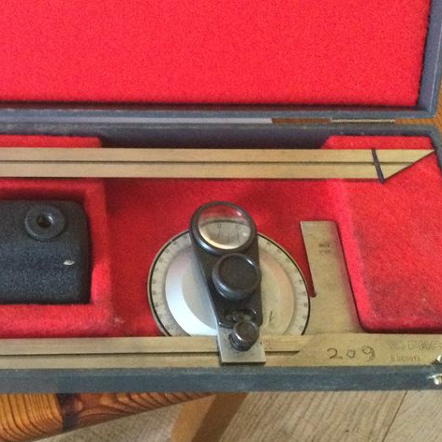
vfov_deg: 29.5
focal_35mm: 58
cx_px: 62
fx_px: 838
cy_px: 231
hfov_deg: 28.6
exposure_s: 1/17
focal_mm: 3.3
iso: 250
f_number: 2.4
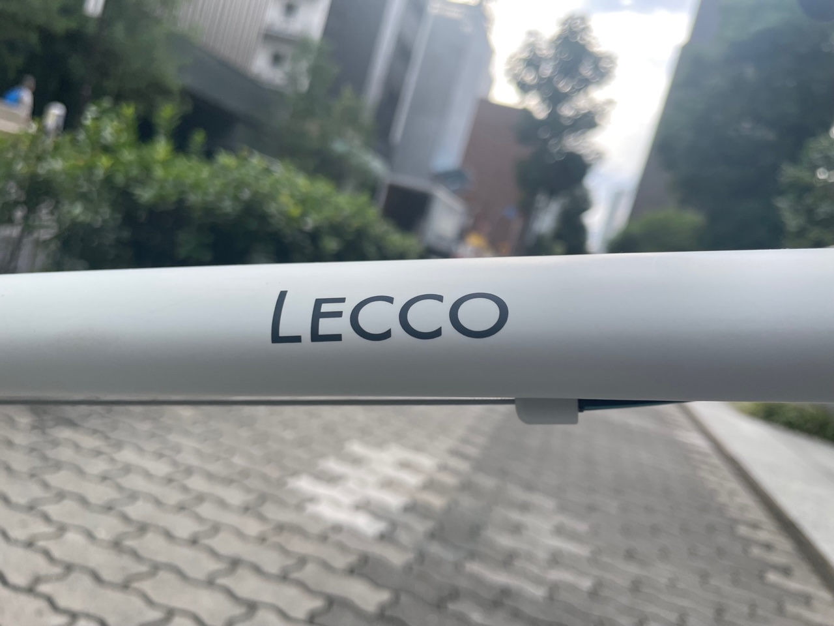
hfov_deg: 67.3
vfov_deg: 53.1
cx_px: 417
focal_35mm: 26
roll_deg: -16.5
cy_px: 313
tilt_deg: -5.8
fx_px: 626
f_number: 1.6
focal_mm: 4.2
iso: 32
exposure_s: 1/636
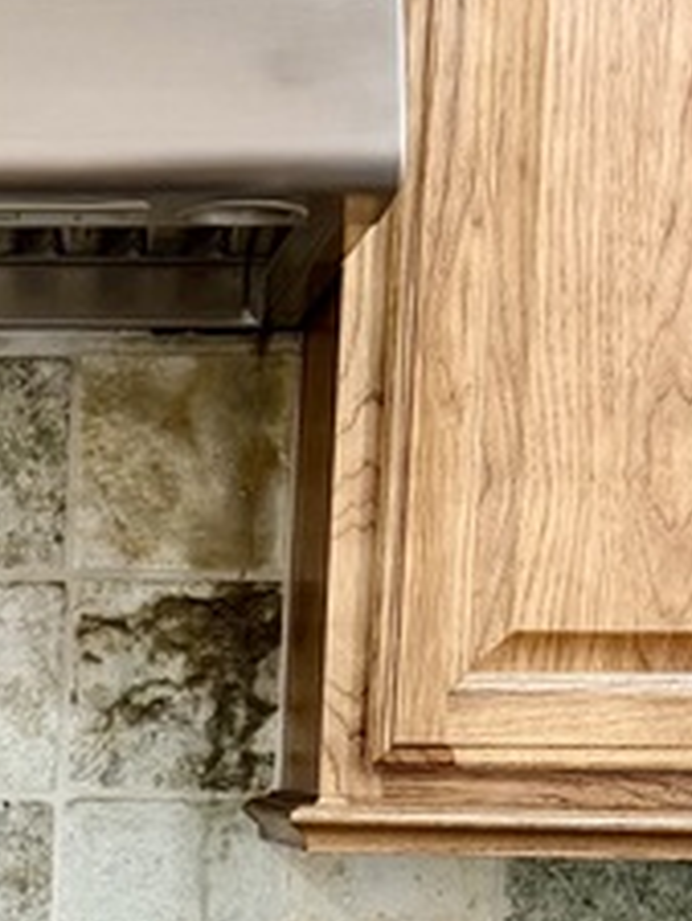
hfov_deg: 12.4
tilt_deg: -7.5
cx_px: -266
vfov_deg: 16.4
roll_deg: -0.5
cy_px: 1113
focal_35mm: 115
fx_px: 3062
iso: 250
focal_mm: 6.76
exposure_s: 1/60
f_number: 1.78
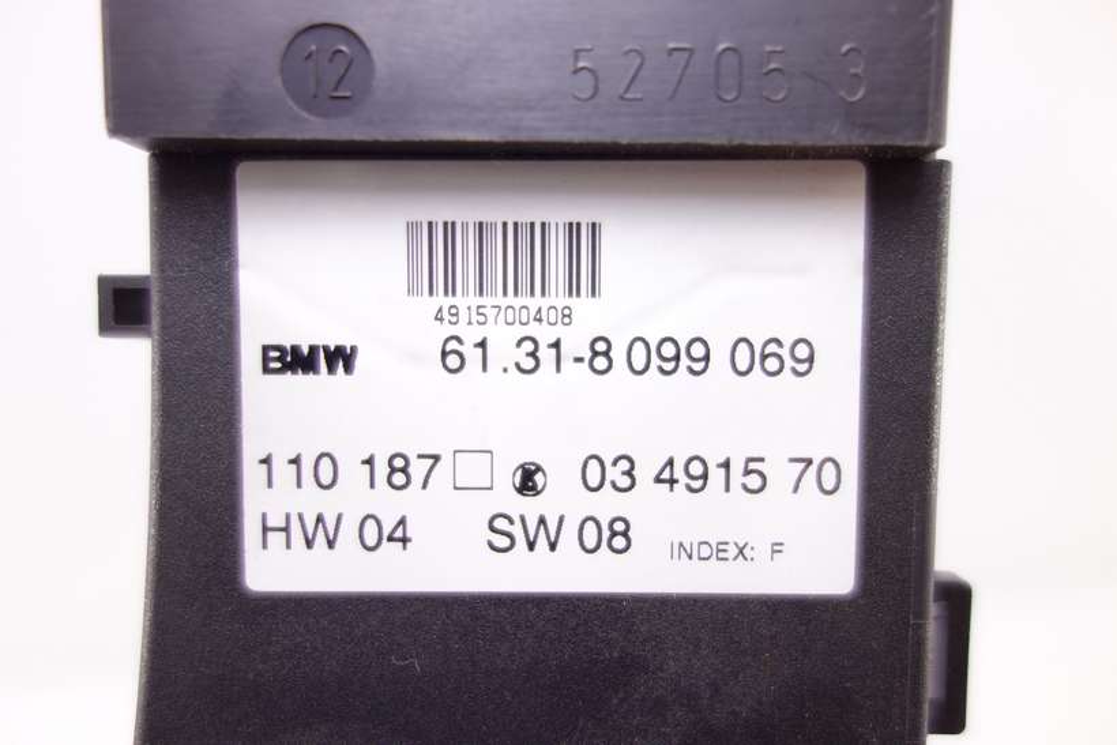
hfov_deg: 65.5
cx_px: 558
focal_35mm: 28
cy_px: 372
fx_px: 869
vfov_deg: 46.4
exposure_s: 1/80
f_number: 1.8
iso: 125
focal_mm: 10.4
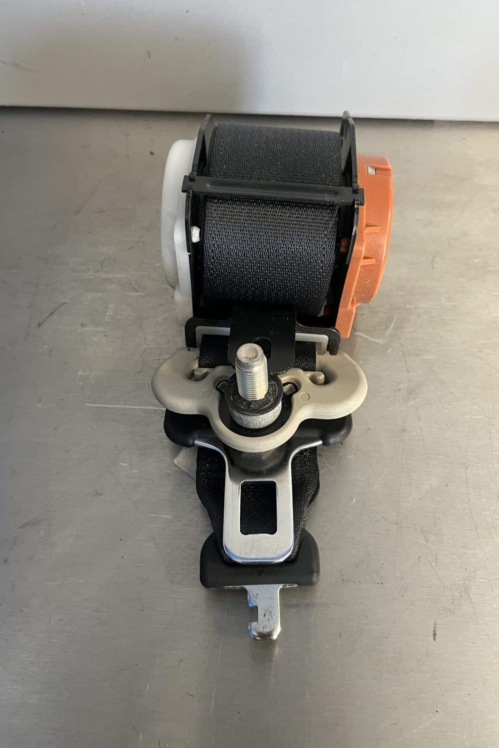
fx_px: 582
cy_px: 362
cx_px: 270
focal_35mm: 28
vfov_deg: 65.5
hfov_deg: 46.4
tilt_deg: -62.8
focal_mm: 5.1
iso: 160
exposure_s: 1/60
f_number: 1.6
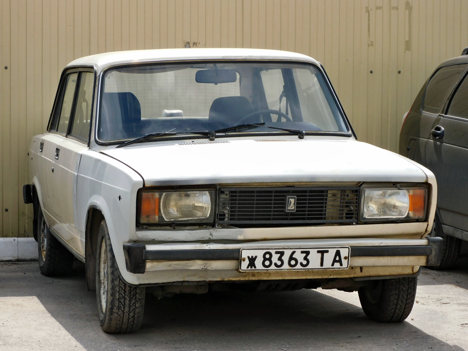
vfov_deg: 14.1
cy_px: 176
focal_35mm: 105
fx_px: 1420
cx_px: 234
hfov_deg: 18.7
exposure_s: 1/500
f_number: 4.8
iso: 125
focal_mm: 18.8
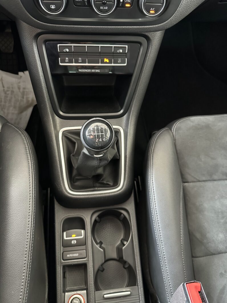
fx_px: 210
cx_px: 114
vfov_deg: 71.6
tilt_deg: -65.5
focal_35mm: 24
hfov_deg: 56.8
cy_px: 152
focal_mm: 6.86
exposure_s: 1/39
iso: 1000
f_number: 1.78
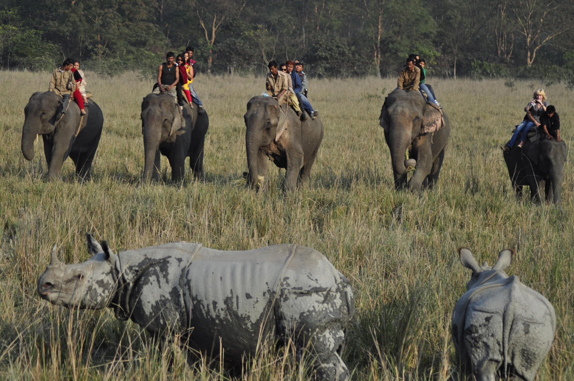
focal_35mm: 105
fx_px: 1672
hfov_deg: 19.5
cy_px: 190
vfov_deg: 13.0
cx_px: 287
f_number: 4.5
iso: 500
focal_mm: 70
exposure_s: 1/2500
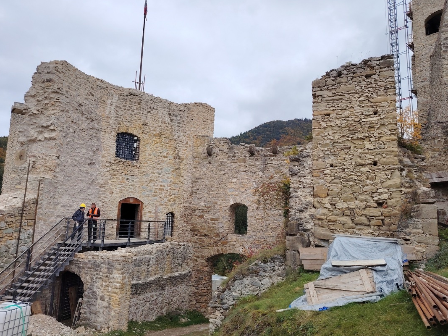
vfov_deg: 51.3
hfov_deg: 65.2
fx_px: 349
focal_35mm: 27
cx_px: 207
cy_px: 165
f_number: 1.75
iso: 100
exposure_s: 1/490
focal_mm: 5.25
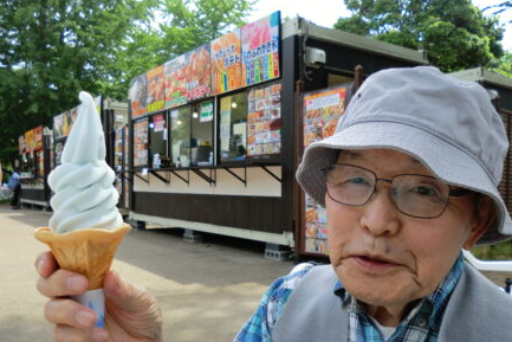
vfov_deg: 37.6
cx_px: 296
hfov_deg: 54.2
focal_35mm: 35
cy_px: 215
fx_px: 498
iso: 50
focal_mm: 4.9
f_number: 3.2
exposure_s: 1/320
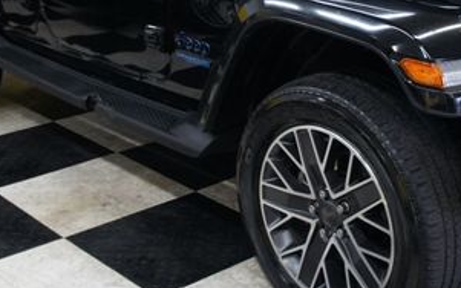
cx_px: 308
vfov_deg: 19.6
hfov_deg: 31.3
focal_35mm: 65
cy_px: 32
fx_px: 816
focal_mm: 20
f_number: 4
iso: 320
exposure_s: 1/30
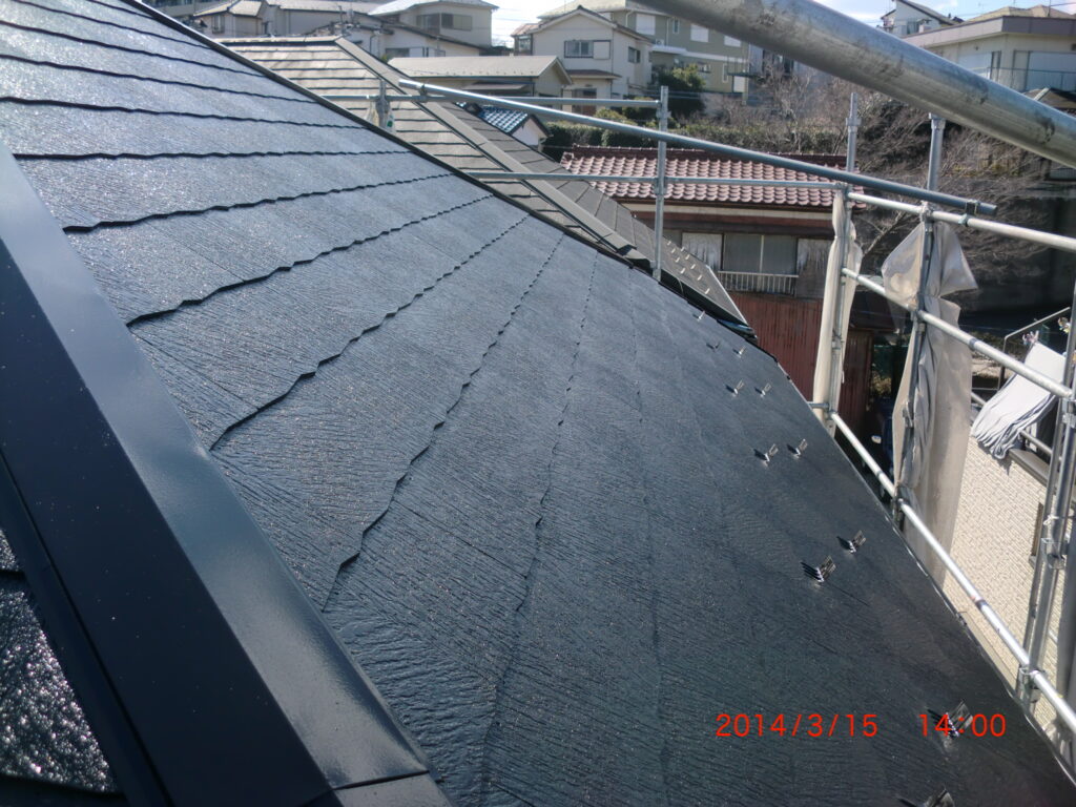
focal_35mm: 35
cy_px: 404
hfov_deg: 52.6
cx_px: 538
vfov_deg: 40.7
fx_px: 1088
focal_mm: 6.3
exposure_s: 1/800
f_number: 3.1
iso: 64
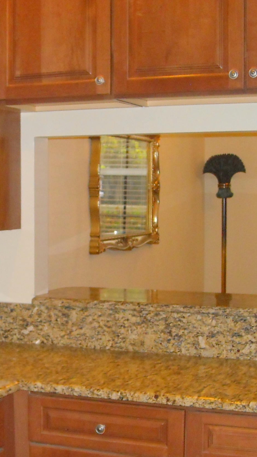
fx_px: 836
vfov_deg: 30.4
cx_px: 51
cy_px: 286
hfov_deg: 17.3
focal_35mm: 69
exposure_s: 1/60
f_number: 2.8
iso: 200
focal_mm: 5.7
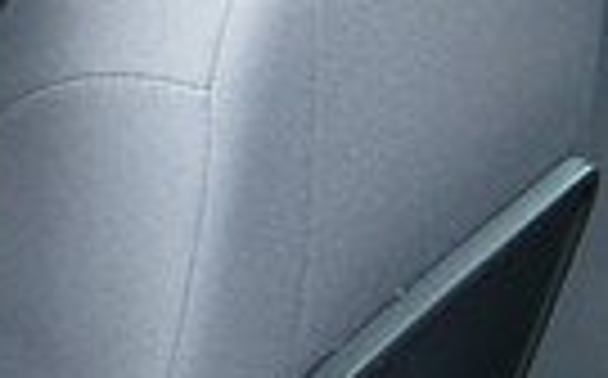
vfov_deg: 6.9
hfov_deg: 10.1
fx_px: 3078
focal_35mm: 186
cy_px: 684
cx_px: 1387
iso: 100
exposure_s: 1/100
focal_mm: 6.1
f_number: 2.8
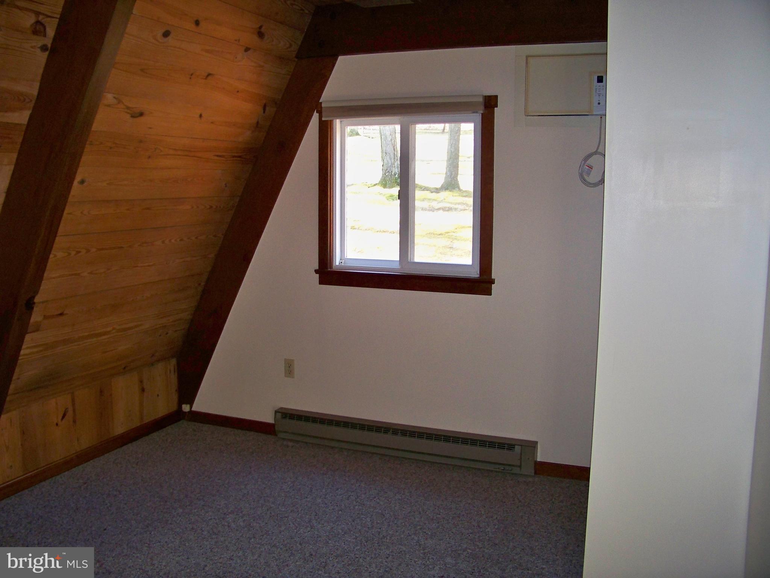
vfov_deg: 42.9
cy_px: 289
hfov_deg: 55.4
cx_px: 385
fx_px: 734
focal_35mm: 33
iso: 200
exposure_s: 1/30
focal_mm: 5.85
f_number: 2.8
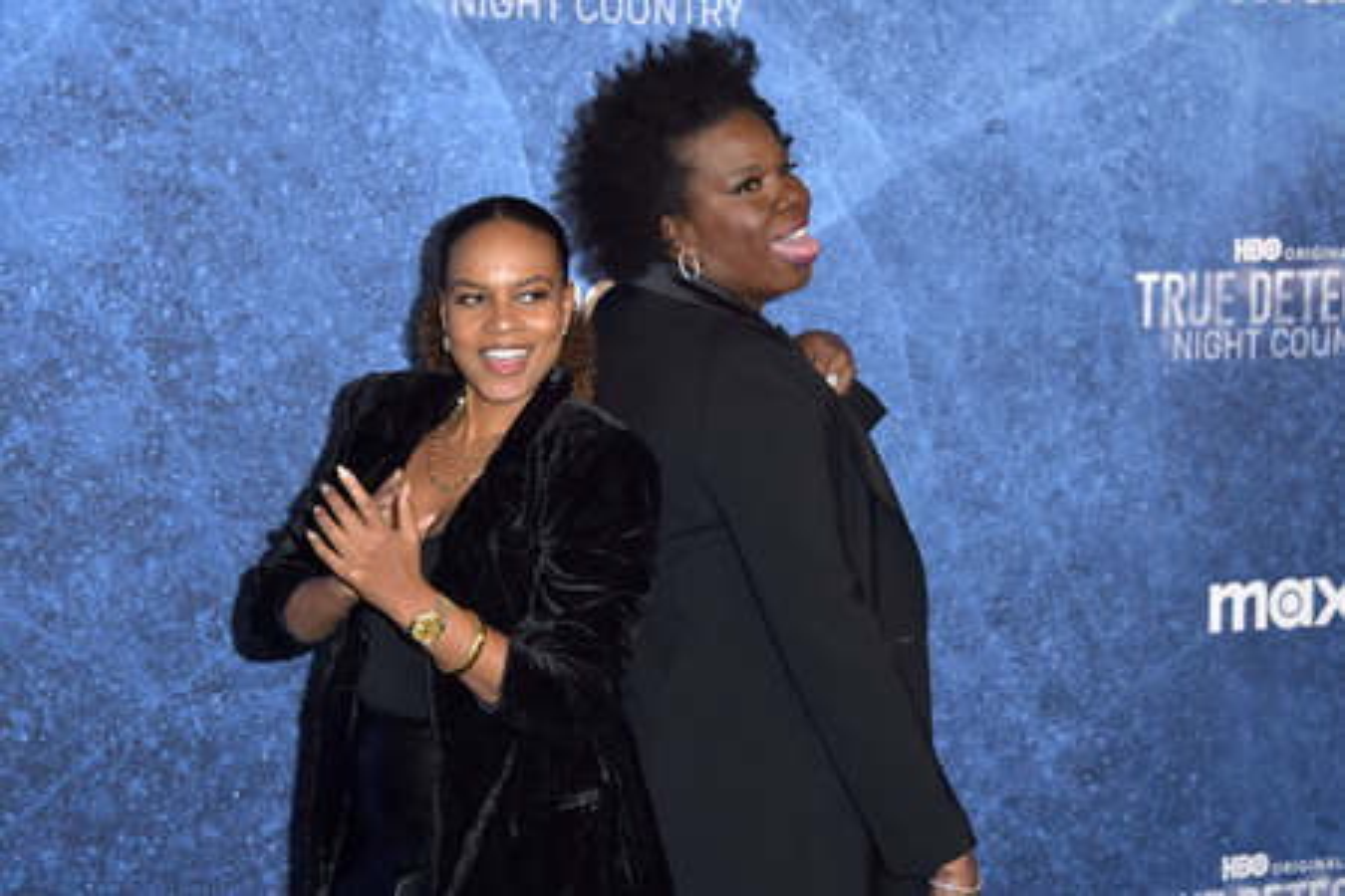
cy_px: 448
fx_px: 2690
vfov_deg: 18.9
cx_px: 672
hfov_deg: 28.1
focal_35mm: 72
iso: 400
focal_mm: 72
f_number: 6.3
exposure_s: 1/250
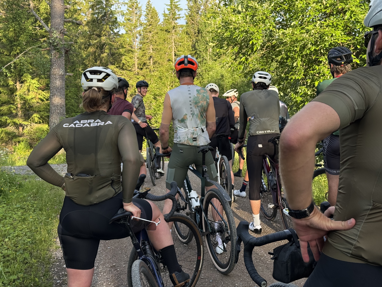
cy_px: 144
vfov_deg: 30.3
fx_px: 530
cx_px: 191
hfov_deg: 39.7
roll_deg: +1.1
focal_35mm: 48
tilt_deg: -4.5
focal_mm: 6.76
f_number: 1.78
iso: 64
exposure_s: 1/621
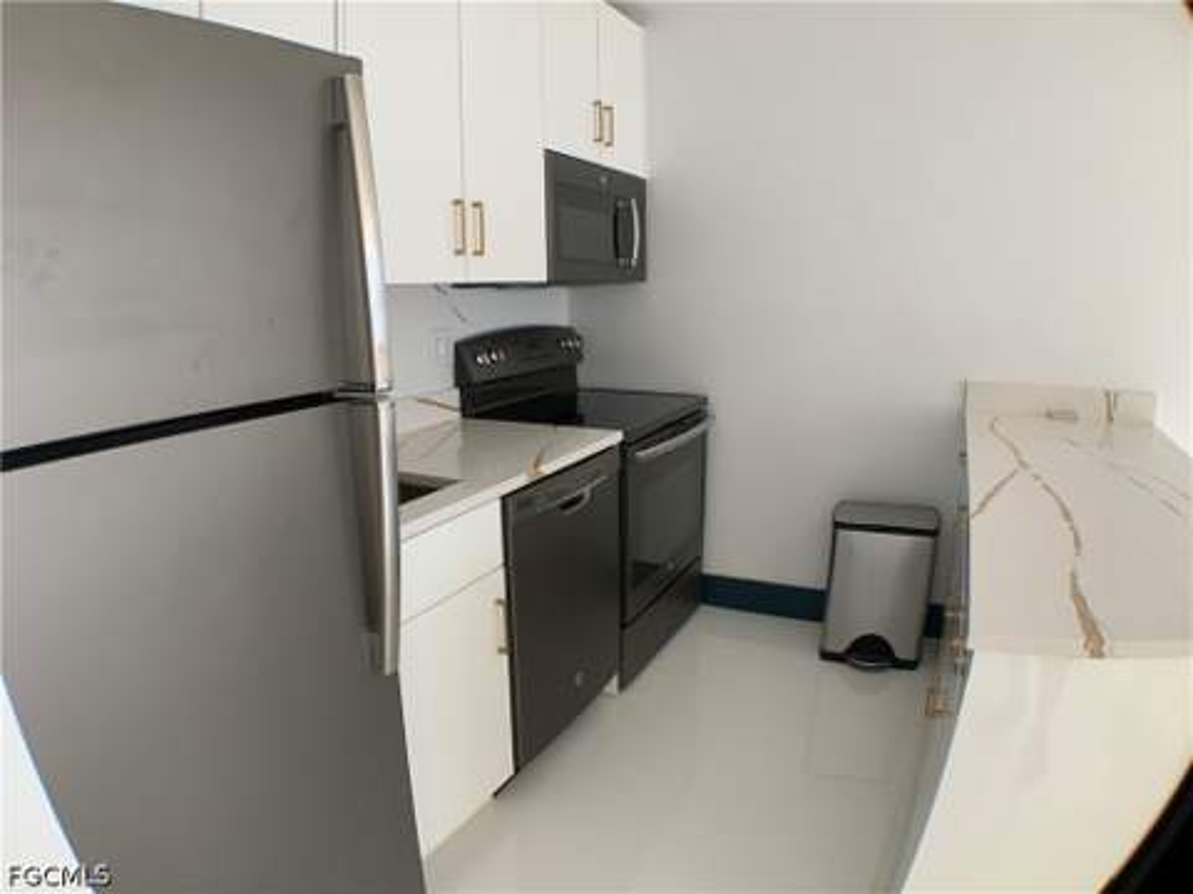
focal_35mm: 29
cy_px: 447
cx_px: 596
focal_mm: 3
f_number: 1.8
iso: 64
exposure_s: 1/120
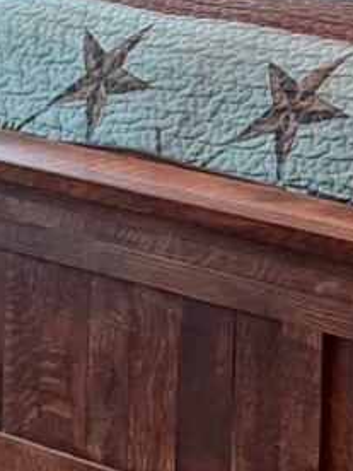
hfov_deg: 8.3
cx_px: 428
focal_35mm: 178
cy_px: -292
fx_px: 2420
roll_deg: -1.2
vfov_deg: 10.6
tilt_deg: -3.1
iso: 320
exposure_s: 1/60
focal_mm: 6.76
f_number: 1.78
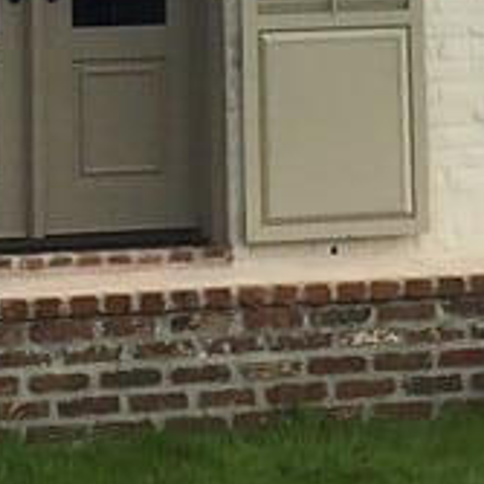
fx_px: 3955
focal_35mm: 250
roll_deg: +0.3
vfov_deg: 6.8
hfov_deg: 6.9
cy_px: -496
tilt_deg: +7.4
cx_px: 698
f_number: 2.2
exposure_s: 1/1068
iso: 32
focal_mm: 4.15
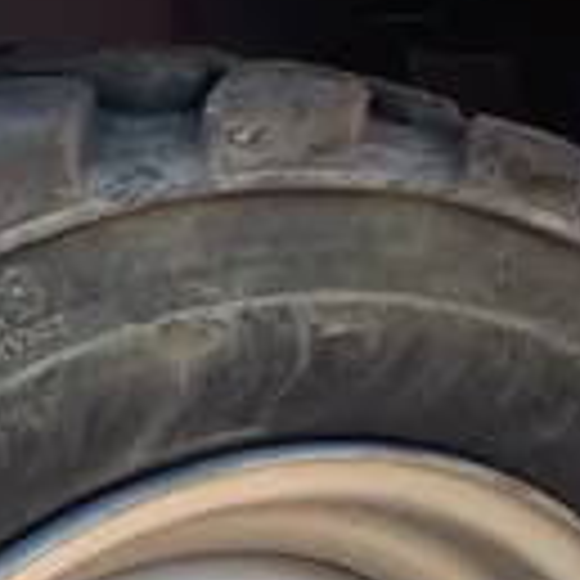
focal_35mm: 131
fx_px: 2483
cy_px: 353
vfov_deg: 13.3
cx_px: 832
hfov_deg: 12.7
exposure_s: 1/502
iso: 25
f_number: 1.8
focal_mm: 4.25
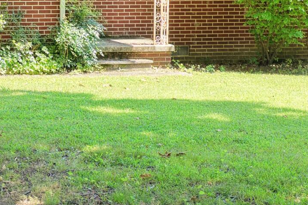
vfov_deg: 11.6
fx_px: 1010
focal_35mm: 118
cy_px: 45
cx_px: 4
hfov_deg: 17.0
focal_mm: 14.45
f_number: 2.8
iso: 400
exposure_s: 1/160
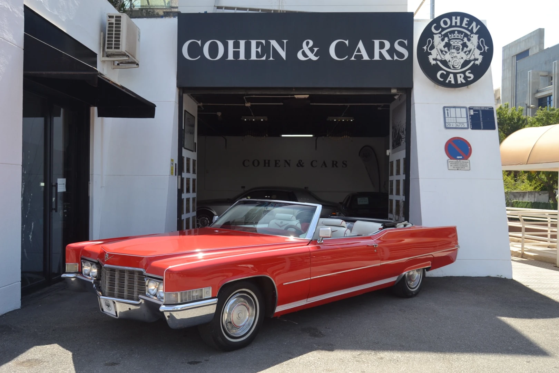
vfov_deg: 40.0
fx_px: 512
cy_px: 186
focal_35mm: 33
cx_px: 280
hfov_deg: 57.2
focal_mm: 22
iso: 100
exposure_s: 1/160
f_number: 6.3
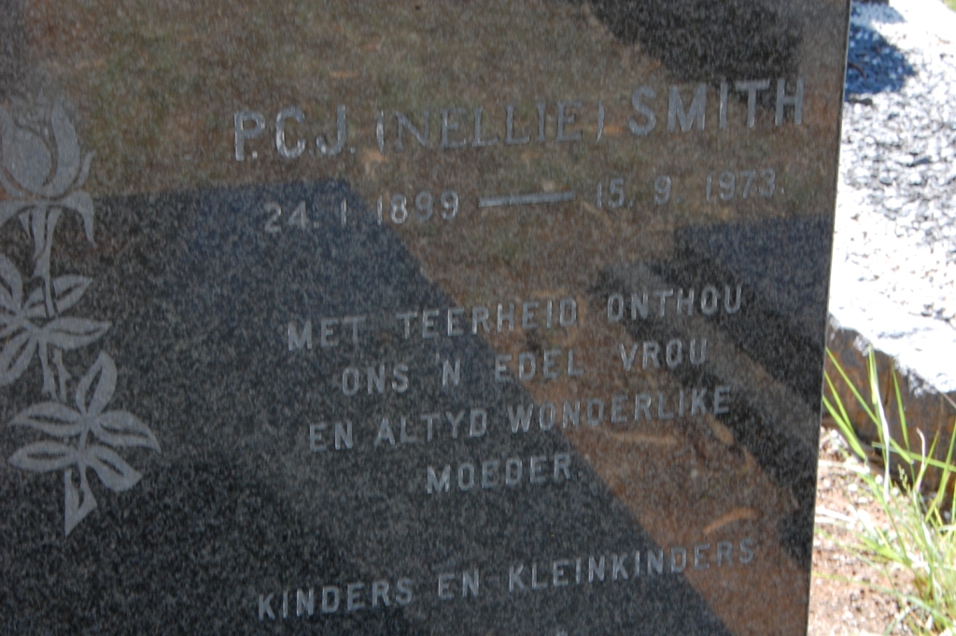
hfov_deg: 22.6
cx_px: 478
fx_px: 2388
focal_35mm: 90
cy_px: 318
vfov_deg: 15.2
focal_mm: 60
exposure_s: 1/40
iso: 400
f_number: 18
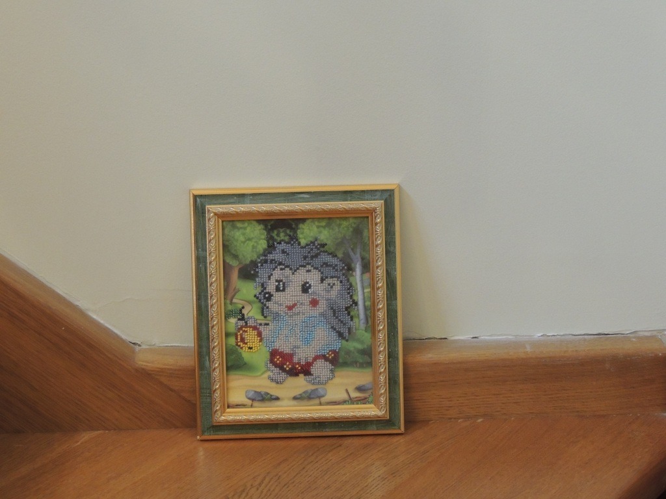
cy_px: 250
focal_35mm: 75
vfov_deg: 19.6
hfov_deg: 26.0
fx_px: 1443
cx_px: 333
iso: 800
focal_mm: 13.3
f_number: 3.9
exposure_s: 1/25
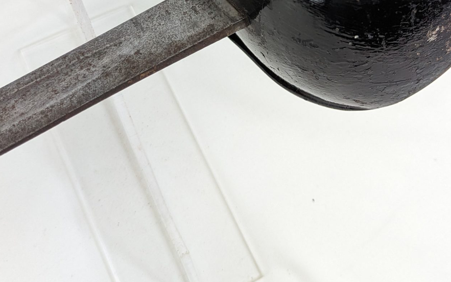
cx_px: 280
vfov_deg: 23.6
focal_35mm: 52
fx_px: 639
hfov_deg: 38.6
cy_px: -13
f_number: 1.85
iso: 155
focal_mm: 6.81
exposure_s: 1/258
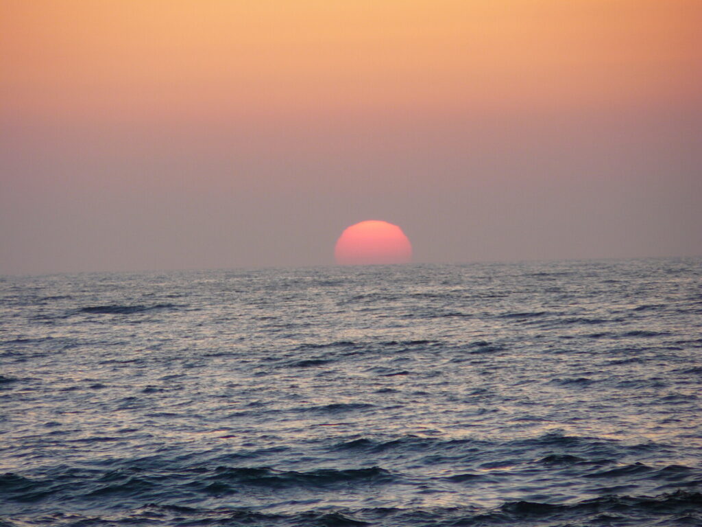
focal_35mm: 432
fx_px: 8761
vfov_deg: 3.4
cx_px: 351
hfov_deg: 4.6
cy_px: 264
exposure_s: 1/125
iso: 100
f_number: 3.6
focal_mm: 72
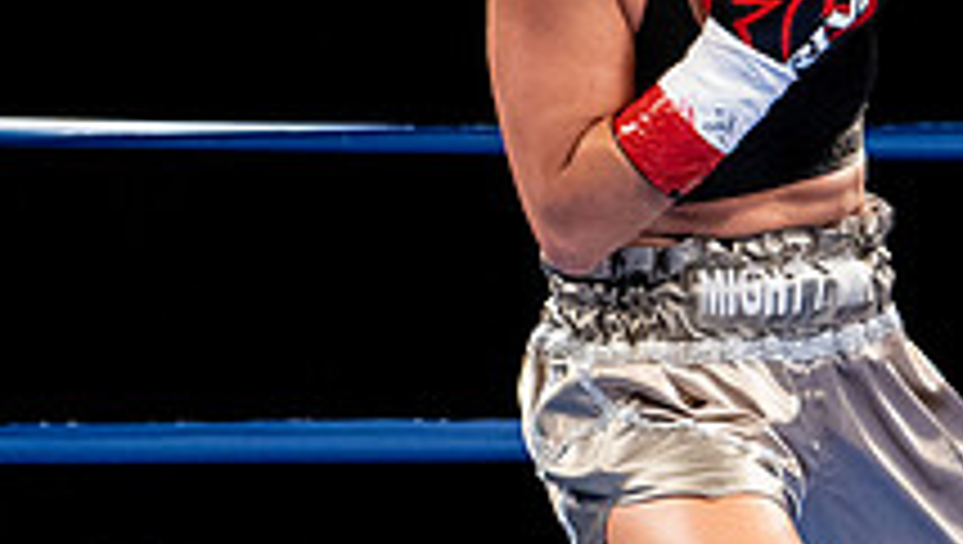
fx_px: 5676
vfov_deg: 5.5
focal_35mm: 222
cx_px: 1152
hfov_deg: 9.6
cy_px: 20
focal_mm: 70
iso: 4000
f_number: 4
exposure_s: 1/1000
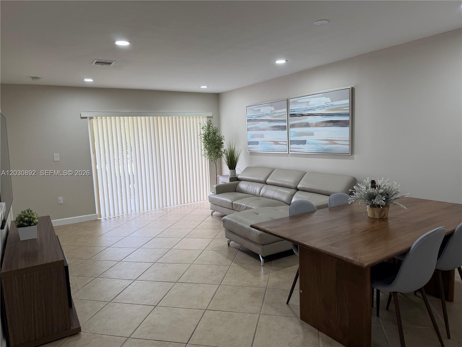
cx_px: 231
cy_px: 174
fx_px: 320
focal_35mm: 24
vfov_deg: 56.8
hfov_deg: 71.6
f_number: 1.78
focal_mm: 6.76
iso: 100
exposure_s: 1/120
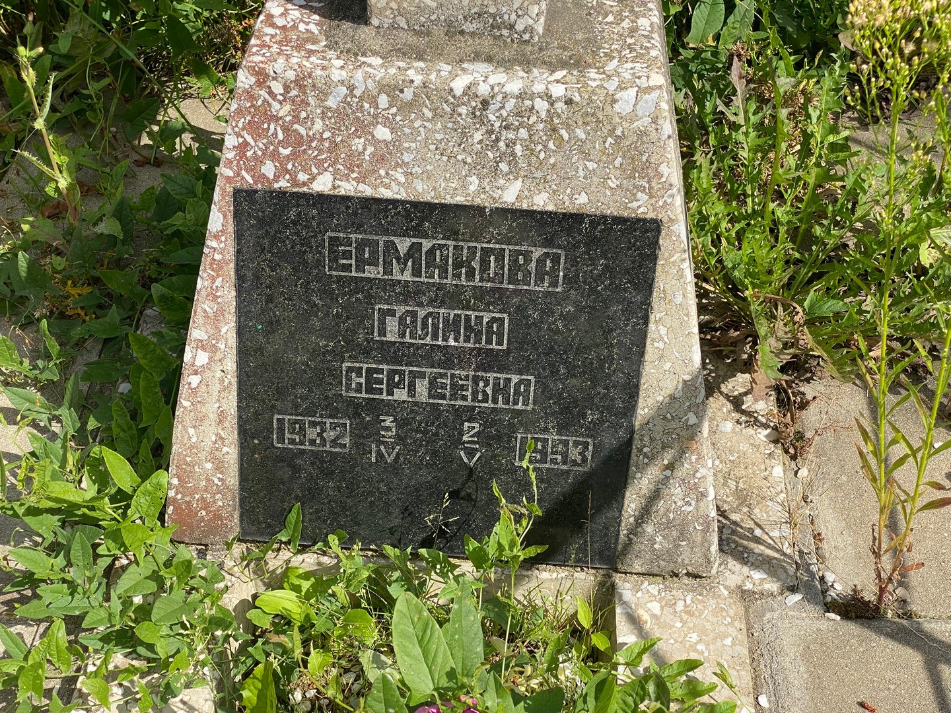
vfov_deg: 28.0
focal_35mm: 52
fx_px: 1429
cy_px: 356
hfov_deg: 36.8
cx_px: 476
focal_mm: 6
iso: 20
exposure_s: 1/1332
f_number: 2
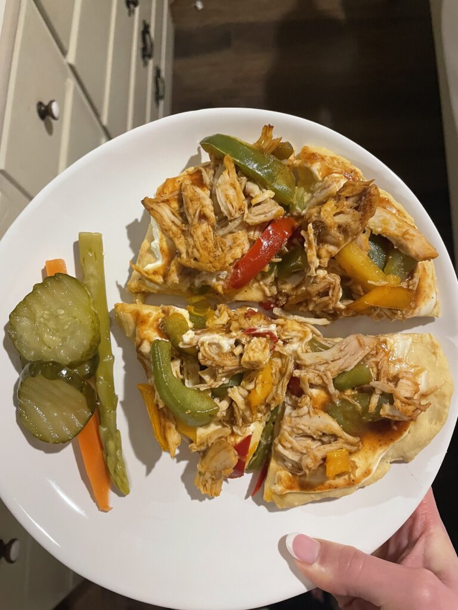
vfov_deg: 67.3
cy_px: 305
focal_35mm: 26
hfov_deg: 53.1
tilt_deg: -76.6
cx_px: 229
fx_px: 459
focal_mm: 4.2
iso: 400
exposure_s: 1/60
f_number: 1.6
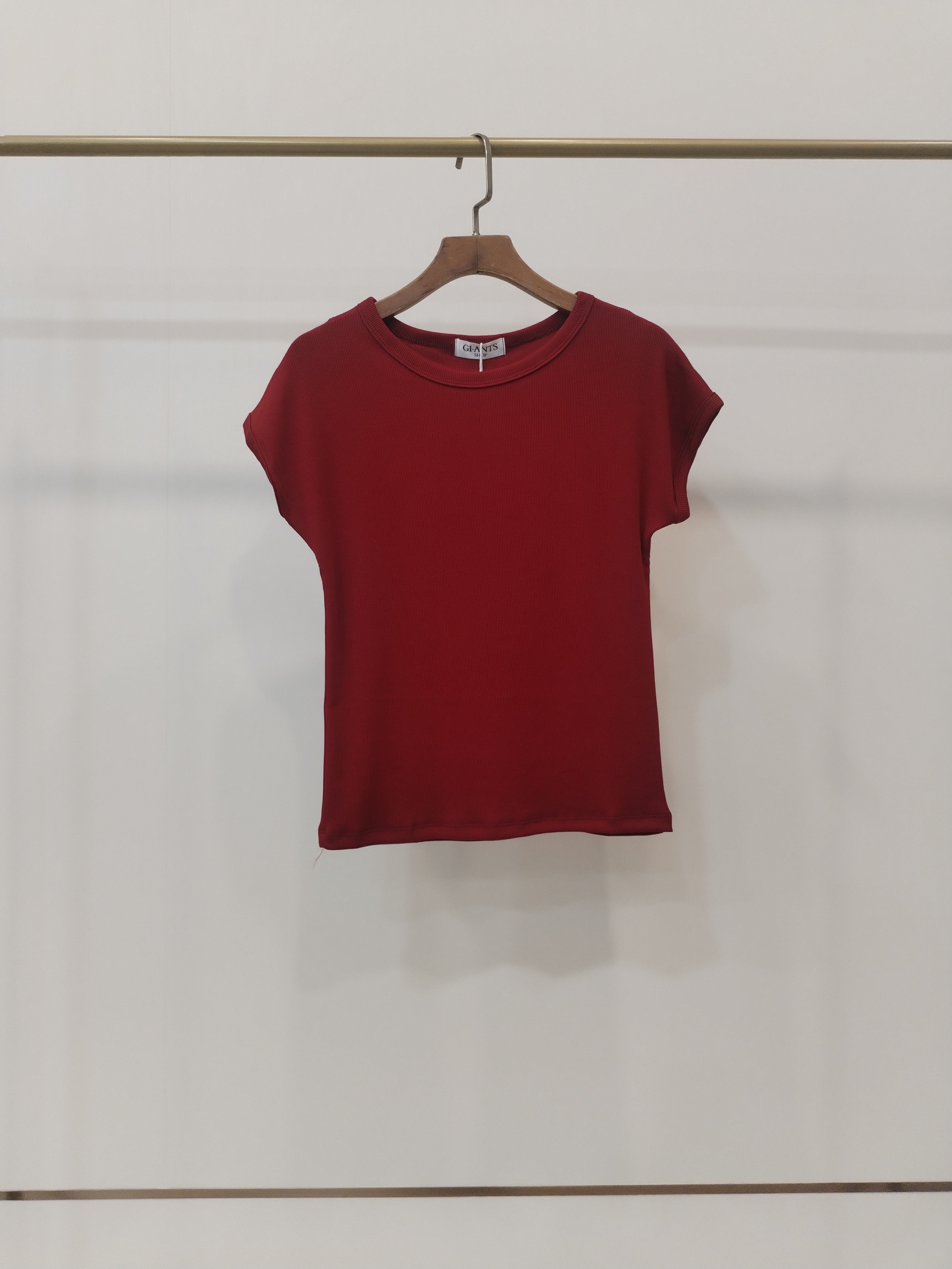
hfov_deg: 48.2
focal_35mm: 29
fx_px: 1063
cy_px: 634
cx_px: 476
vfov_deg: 61.7
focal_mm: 4.75
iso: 311
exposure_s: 1/60
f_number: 1.8
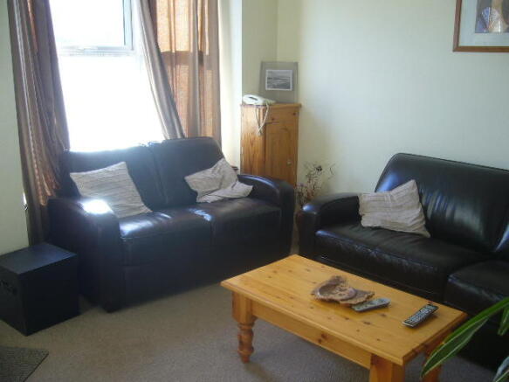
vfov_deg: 40.7
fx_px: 515
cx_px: 254
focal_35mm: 35
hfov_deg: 52.6
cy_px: 191
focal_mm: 5.8
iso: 80
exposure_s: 1/30
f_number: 2.8
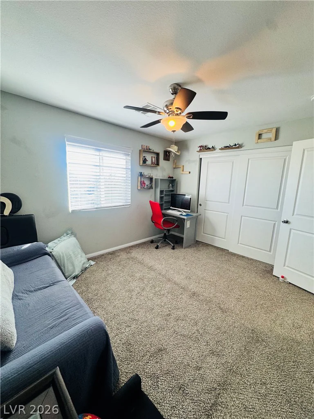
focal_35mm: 14
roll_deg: -2.4
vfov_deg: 102.1
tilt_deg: -9.2
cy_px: 210
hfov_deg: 85.7
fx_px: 169
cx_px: 157
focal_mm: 2.22
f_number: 2.2
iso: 125
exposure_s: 1/120
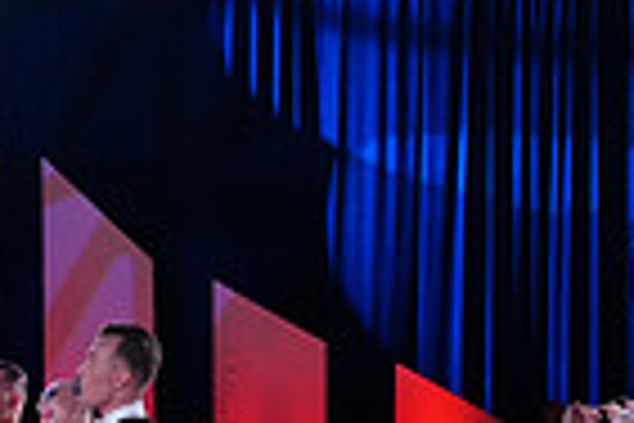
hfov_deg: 10.3
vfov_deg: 6.8
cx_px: -72
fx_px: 3469
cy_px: 695
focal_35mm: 197
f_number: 4
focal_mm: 48
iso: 2500
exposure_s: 1/400
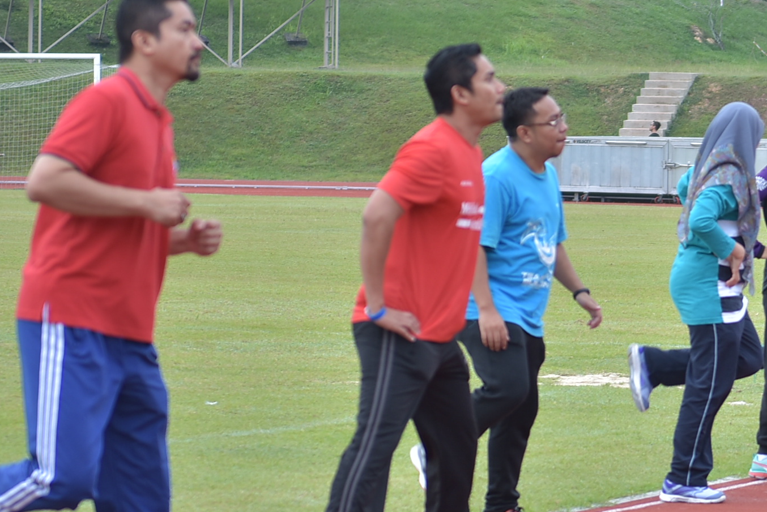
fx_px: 4946
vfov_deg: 5.9
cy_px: 251
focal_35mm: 232
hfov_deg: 8.8
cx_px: 727
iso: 100
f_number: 2.8
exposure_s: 1/200
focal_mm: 70
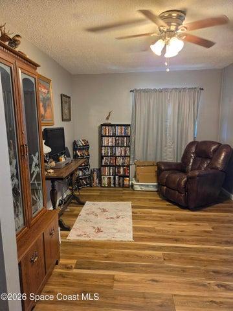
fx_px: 206
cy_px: 156
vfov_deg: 73.9
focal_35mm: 23
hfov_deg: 58.9
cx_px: 116
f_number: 1.8
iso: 500
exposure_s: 1/120
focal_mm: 5.4
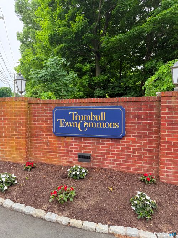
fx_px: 165
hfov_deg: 56.8
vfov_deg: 71.6
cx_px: 89
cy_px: 119
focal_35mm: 24
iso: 80
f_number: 1.78
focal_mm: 6.76
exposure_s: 1/728
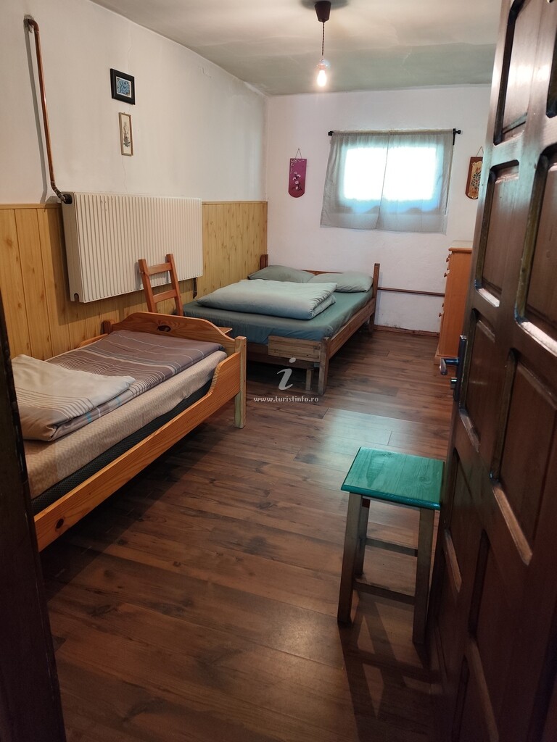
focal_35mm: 23
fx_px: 493
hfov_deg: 58.9
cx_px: 278
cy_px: 371
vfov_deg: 73.9
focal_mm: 6.19
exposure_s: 1/25
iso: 500
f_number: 1.65
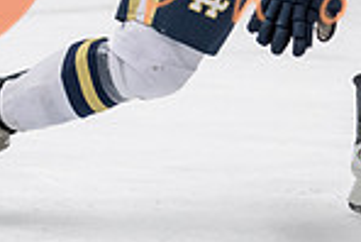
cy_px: -21
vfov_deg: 2.3
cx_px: 258
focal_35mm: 591
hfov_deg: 3.5
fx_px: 5932
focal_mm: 100
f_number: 3.2
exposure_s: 1/640
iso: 2000
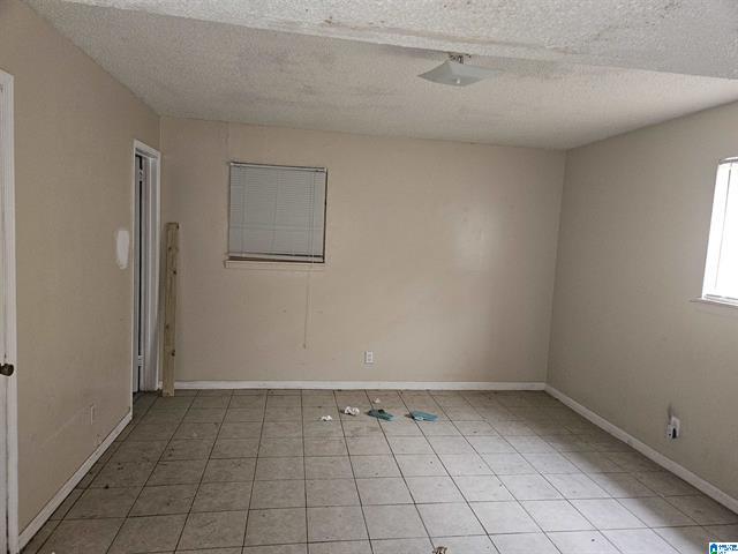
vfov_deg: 58.9
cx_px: 369
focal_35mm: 23
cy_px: 277
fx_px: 490
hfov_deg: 73.9
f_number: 1.8
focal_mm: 5.4
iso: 125
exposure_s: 1/20
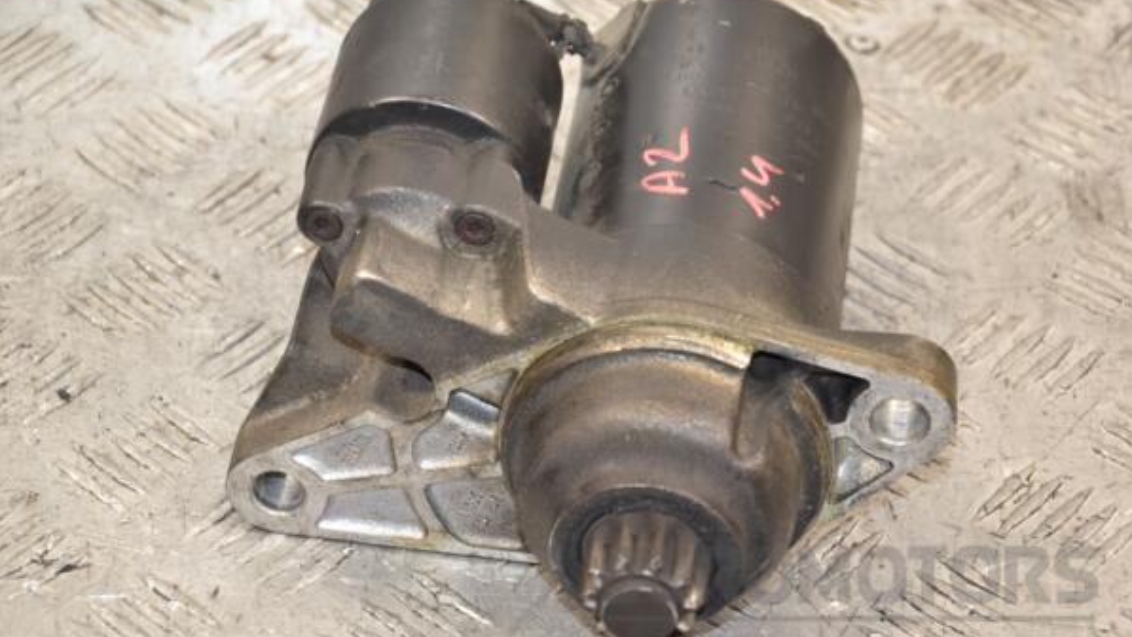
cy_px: 322
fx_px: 3558
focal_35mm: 119
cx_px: 565
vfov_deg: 10.2
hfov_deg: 18.1
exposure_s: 1/100
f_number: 5.3
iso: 800
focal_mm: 75
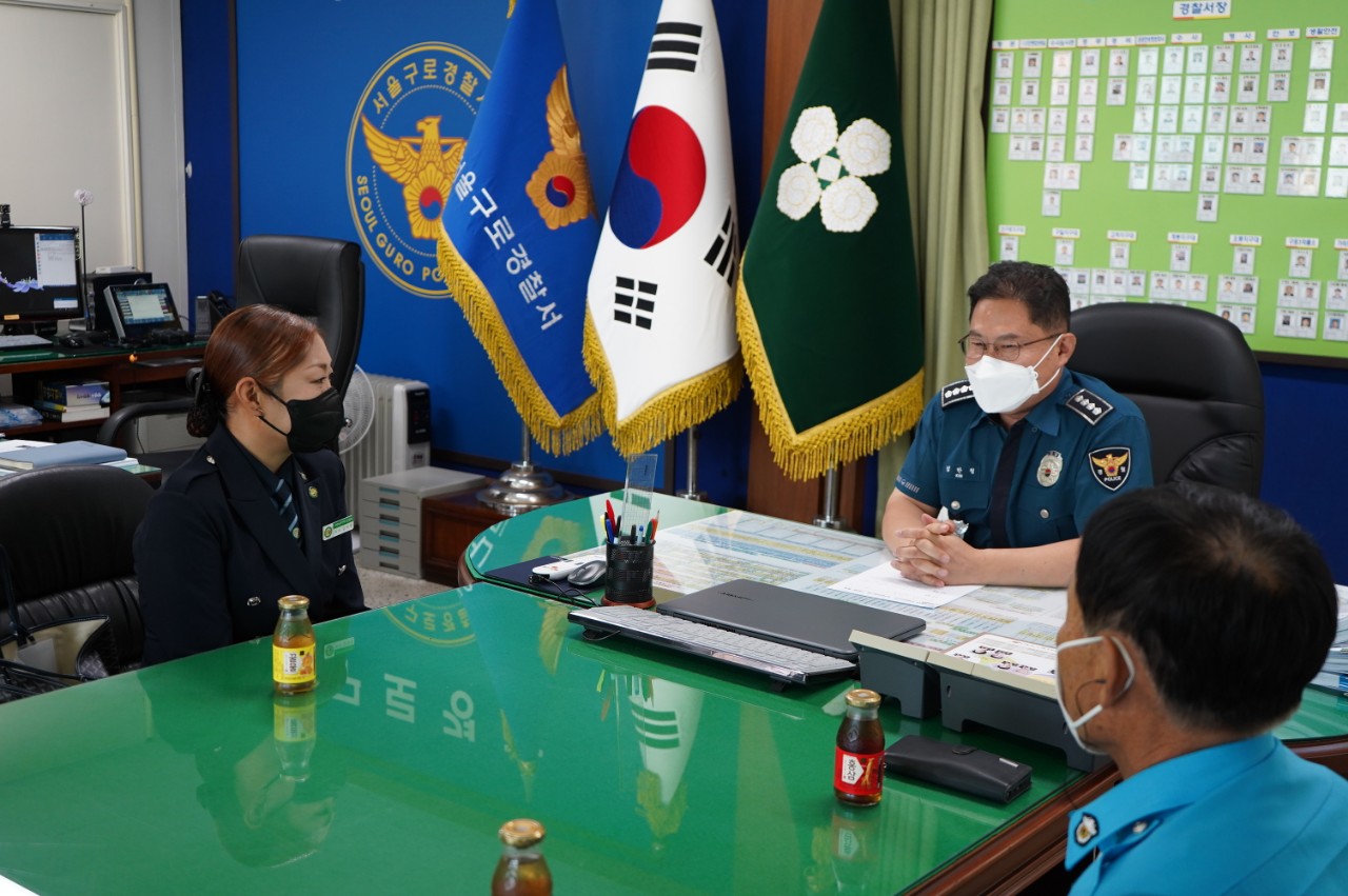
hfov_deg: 49.6
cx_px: 674
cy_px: 448
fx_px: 1459
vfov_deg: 34.1
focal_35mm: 39
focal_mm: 39
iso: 1000
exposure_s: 1/161
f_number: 4
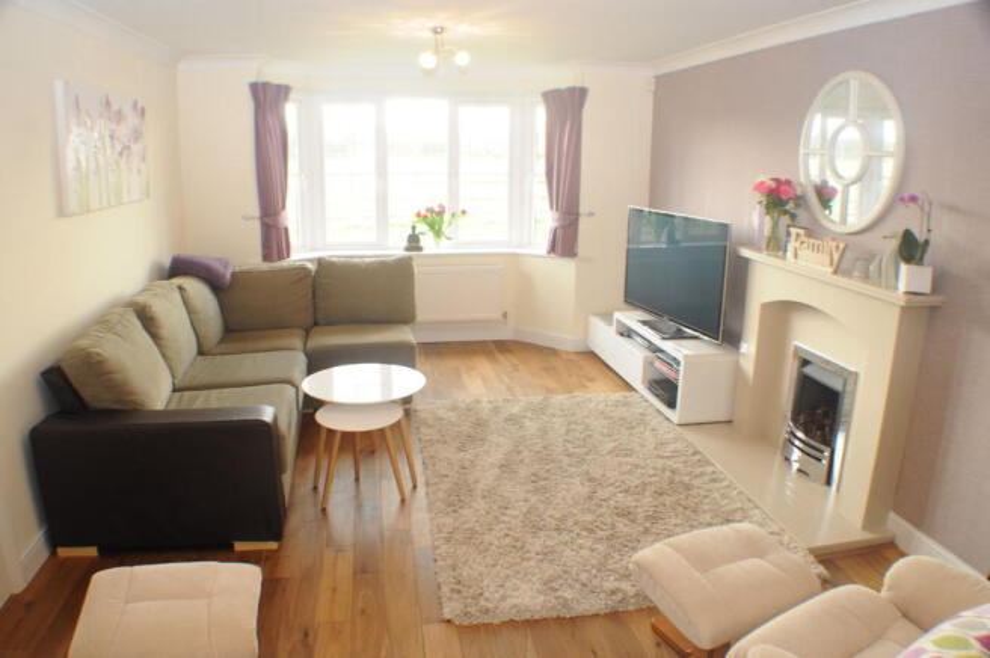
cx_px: 495
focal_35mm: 33
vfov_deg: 39.9
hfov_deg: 57.3
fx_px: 907
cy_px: 329
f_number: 10
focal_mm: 22
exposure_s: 1/5
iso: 400
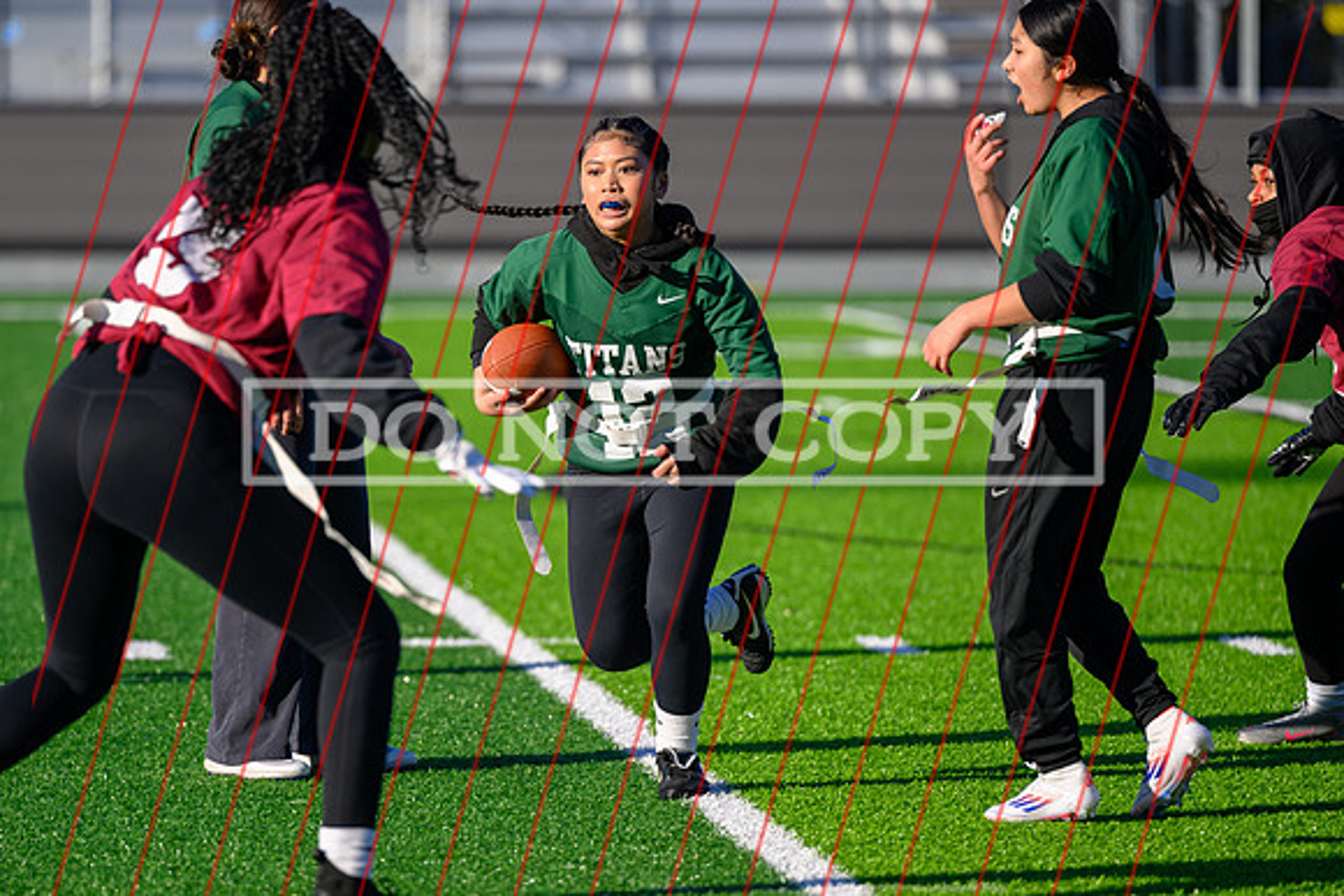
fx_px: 9142
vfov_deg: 5.6
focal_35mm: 245
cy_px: 534
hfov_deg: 8.4
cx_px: 591
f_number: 2.8
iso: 125
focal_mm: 200
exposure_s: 1/1250
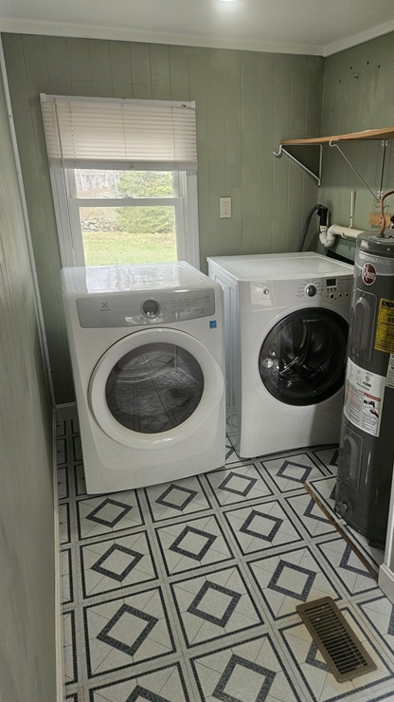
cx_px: 243
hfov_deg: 44.1
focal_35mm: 26
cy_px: 343
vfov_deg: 71.9
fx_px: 483
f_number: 1.8
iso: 100
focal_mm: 5.4
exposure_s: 1/120
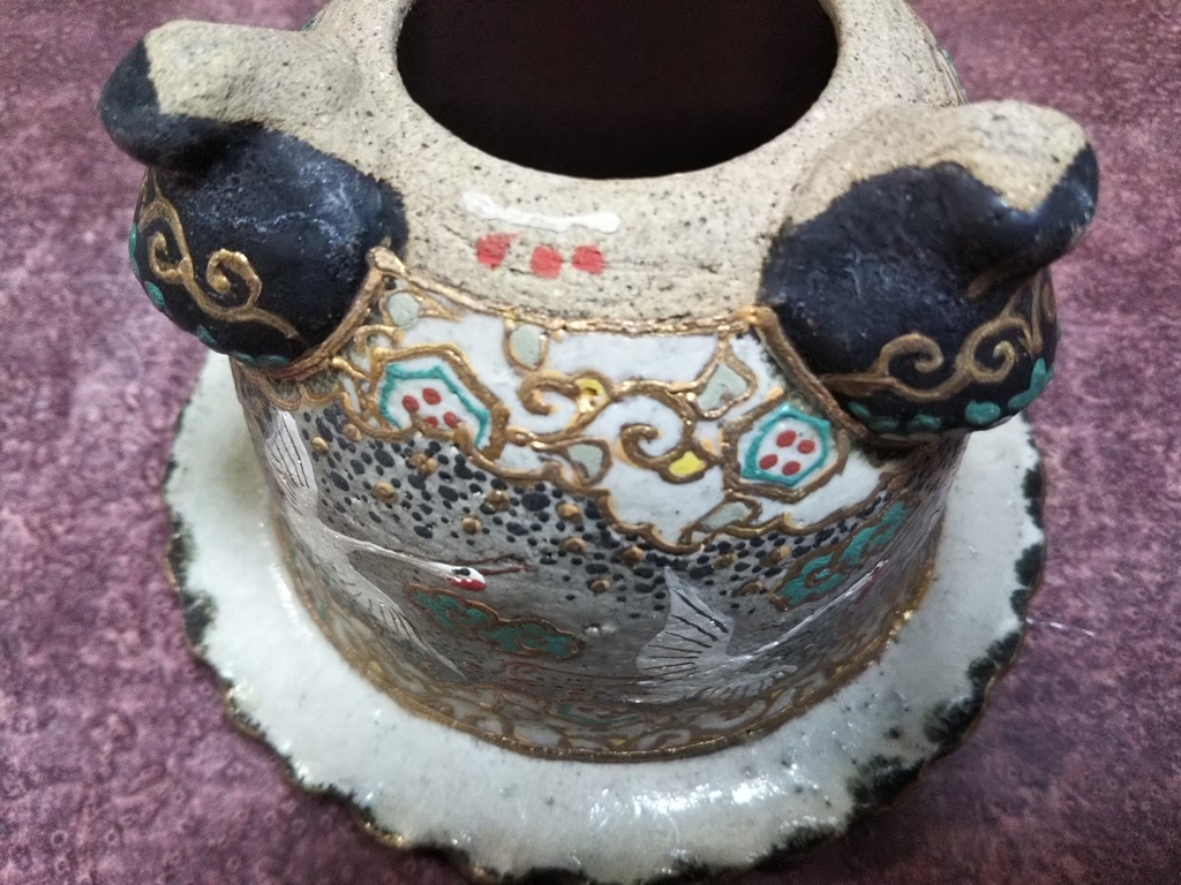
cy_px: 442
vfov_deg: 46.8
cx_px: 590
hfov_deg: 60.0
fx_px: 1024
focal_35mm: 30
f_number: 2.2
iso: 200
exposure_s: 1/30
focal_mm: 4
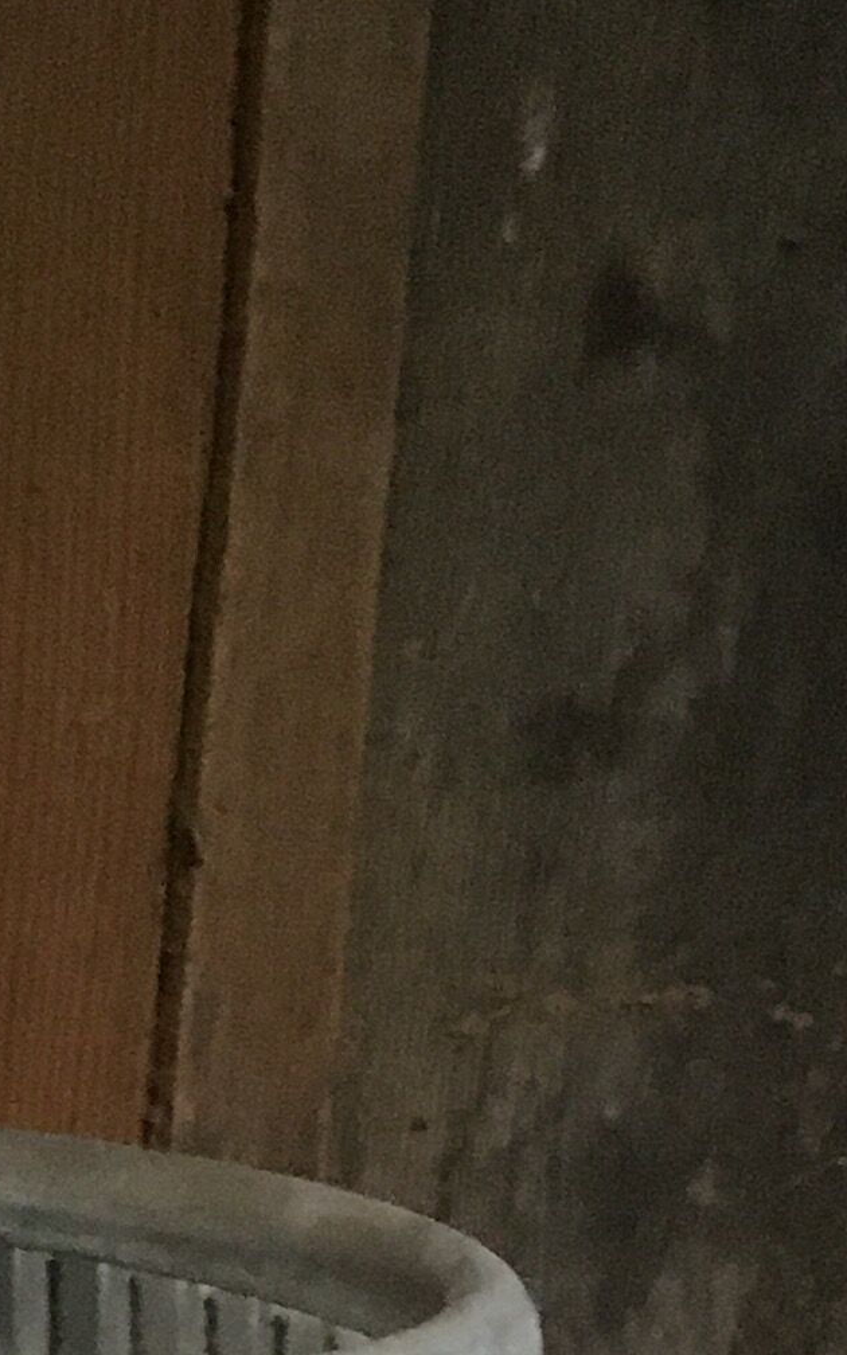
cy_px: 2312
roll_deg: +1.3
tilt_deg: -18.1
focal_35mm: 123
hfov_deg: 10.2
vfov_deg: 15.1
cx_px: -583
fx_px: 4543
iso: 500
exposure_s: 1/17
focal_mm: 4.15
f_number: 2.2
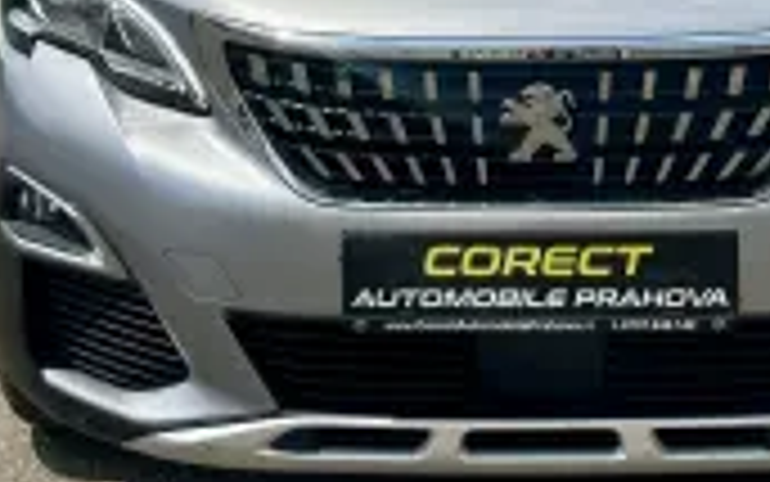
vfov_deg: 12.1
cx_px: 536
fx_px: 2246
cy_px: -14
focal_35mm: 107
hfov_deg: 19.4
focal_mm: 6.86
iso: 64
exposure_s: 1/3731
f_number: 1.78
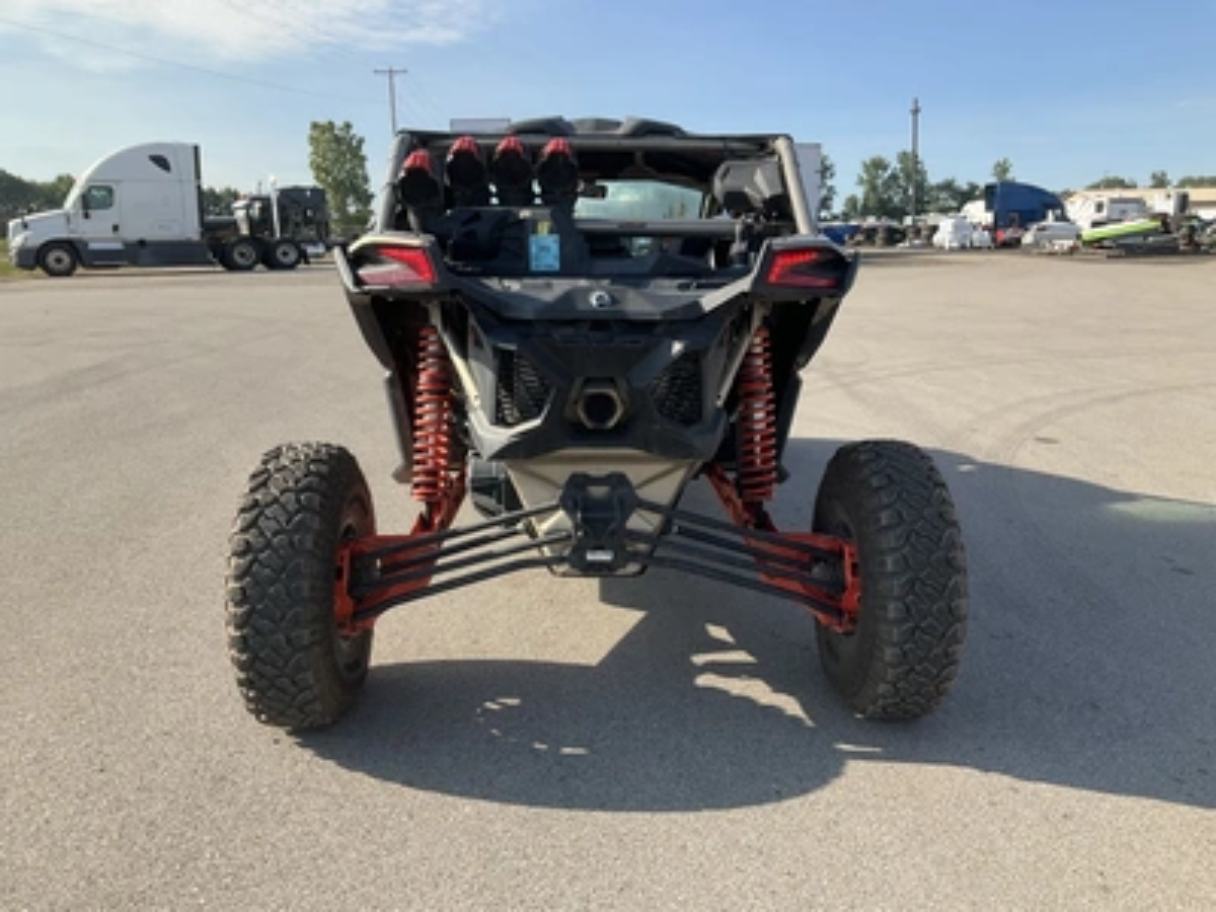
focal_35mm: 29
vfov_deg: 48.2
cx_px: 608
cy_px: 456
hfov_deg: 61.7
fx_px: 1019
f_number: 1.8
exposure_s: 1/944
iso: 25
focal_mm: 3
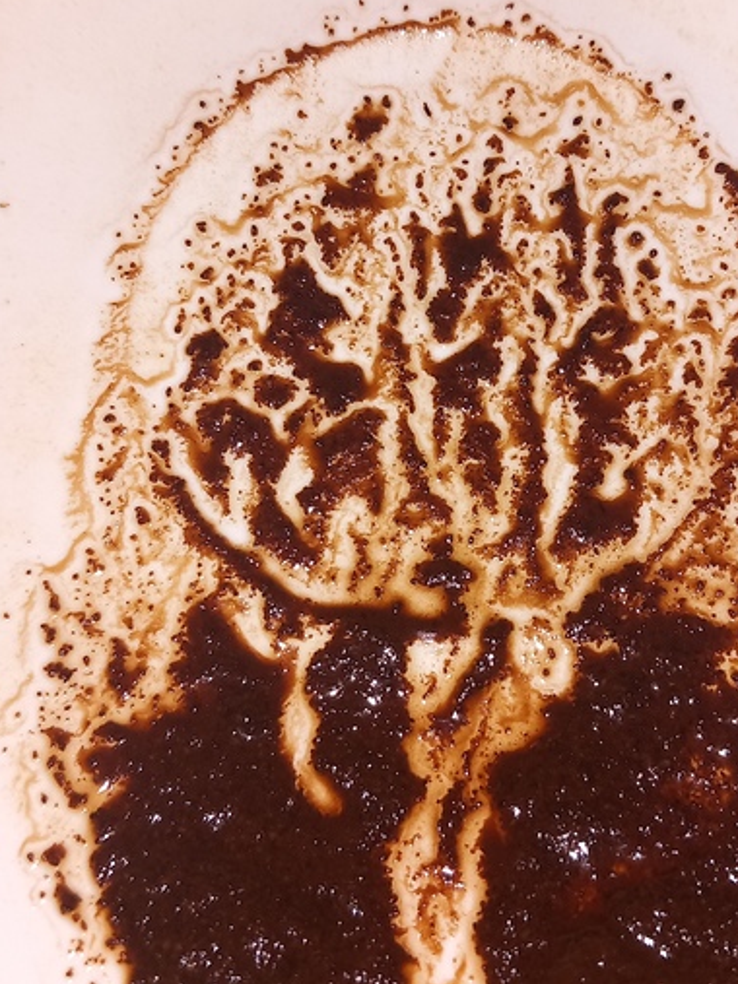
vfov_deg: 38.8
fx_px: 1393
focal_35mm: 49
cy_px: 417
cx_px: 447
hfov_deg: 29.6
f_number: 1.8
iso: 20
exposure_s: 1/50
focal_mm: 4
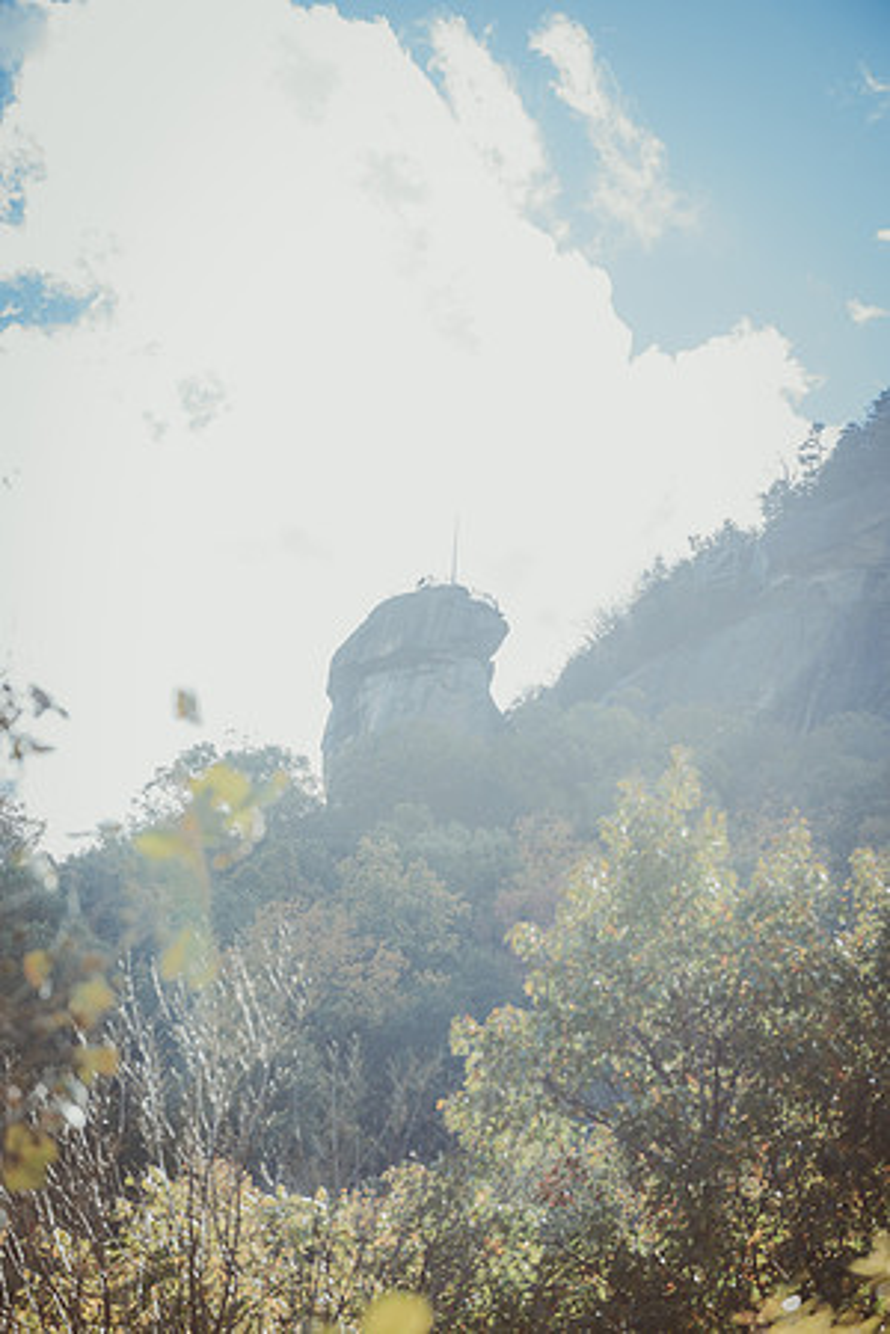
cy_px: 667
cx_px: 445
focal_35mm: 200
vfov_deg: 10.3
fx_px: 7416
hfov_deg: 6.9
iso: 160
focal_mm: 200
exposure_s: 1/250
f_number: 7.1
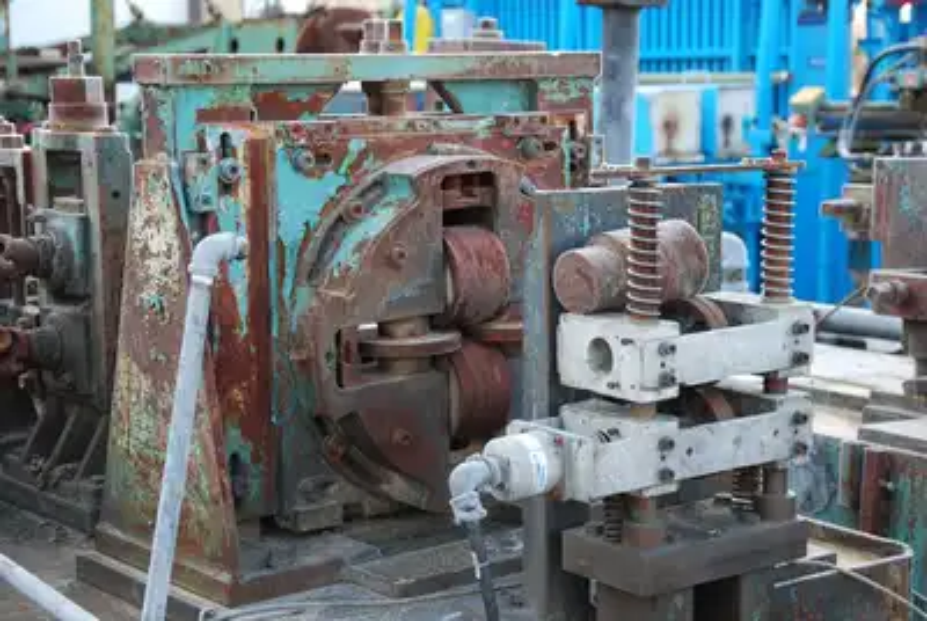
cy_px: 310
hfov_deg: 28.0
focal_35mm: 72
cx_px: 464
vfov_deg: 19.0
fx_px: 1857
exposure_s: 1/50
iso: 200
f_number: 5
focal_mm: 48
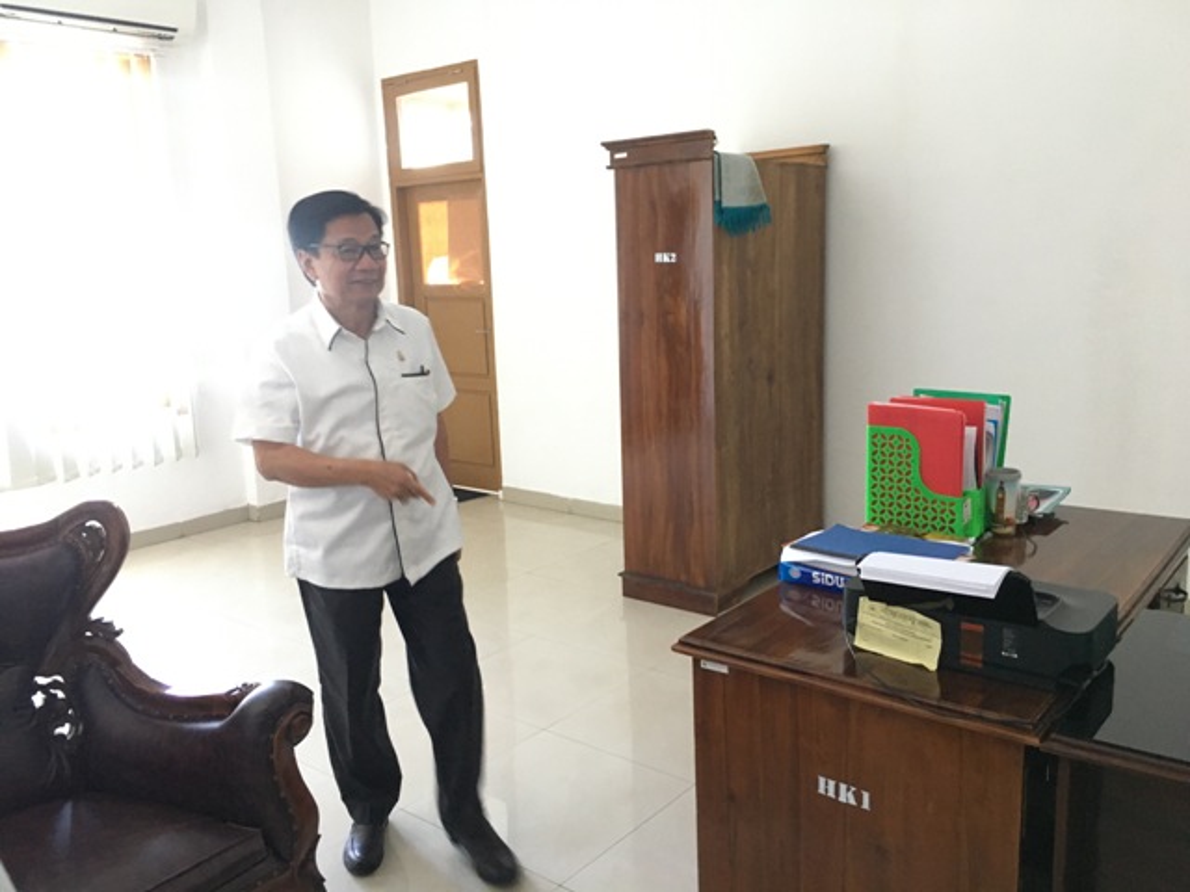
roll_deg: +2.2
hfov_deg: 61.7
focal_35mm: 29
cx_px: 595
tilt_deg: -9.4
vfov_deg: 48.2
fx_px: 997
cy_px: 446
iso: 200
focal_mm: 4.15
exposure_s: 1/20
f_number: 2.2
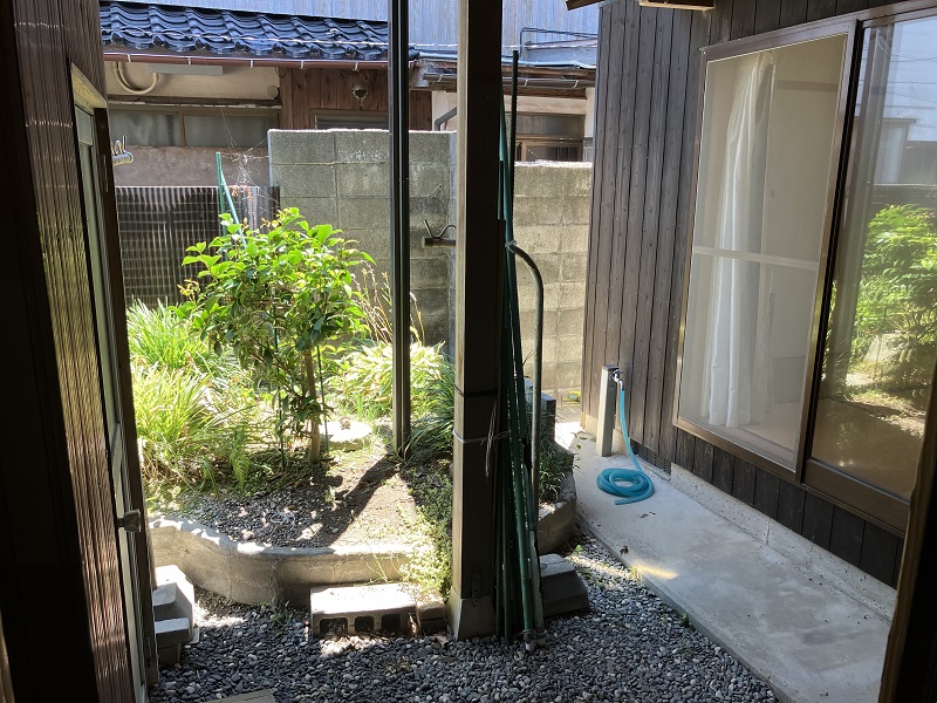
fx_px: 758
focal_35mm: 28
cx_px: 468
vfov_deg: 49.7
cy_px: 352
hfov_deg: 63.4
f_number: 1.8
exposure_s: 1/120
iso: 40
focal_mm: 3.99
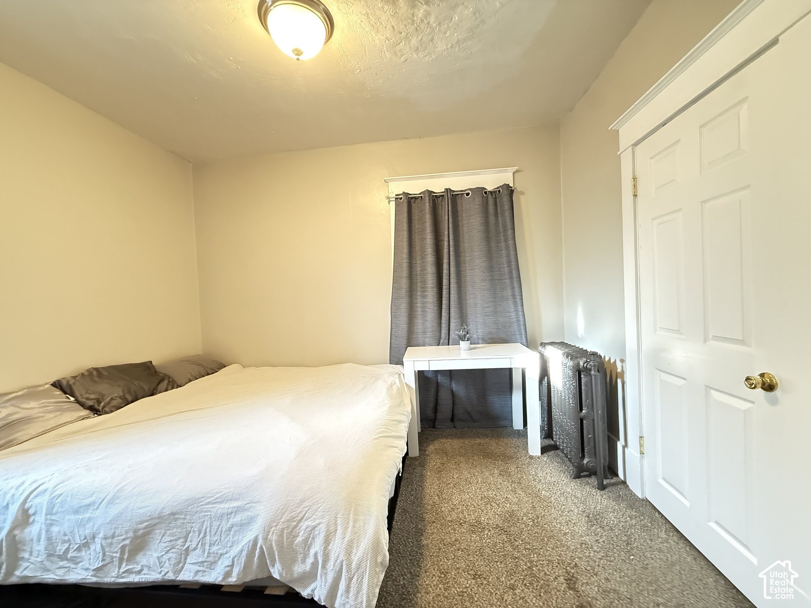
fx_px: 328
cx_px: 406
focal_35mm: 14
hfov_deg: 102.1
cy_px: 304
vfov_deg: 85.7
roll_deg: +2.4
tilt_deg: -2.1
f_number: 2.2
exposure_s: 1/40
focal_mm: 2.22
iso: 1000
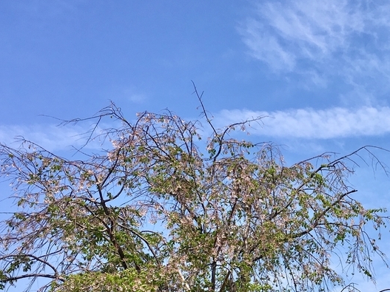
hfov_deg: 28.0
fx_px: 743
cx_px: 369
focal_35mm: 66
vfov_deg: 21.8
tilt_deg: +12.2
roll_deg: +0.4
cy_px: 250
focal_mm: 4.15
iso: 25
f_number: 2.2
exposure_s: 1/1748
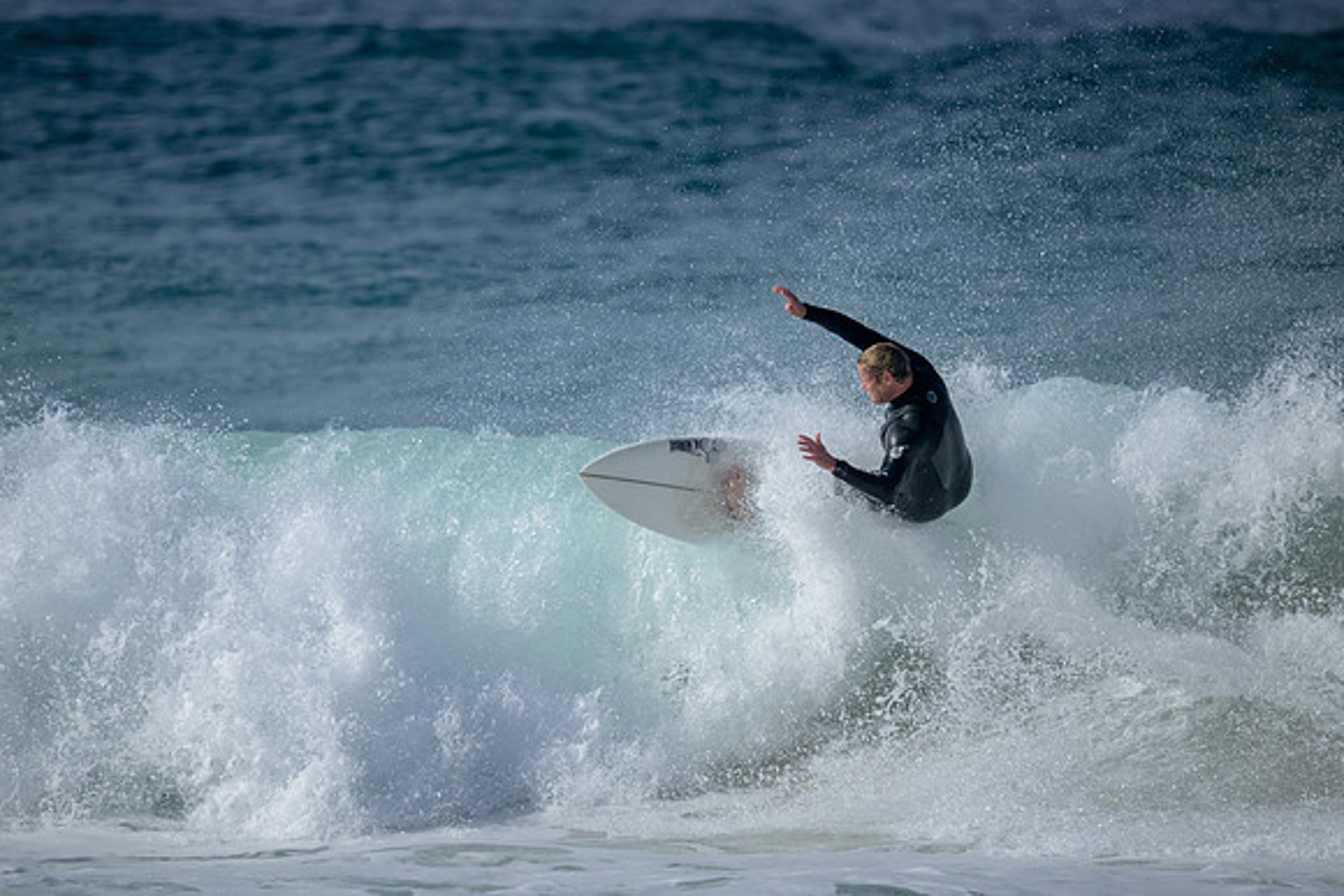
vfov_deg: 1.7
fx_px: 29872
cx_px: 672
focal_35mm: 800
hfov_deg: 2.6
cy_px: 448
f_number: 6.3
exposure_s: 1/2500
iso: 220
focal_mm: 800
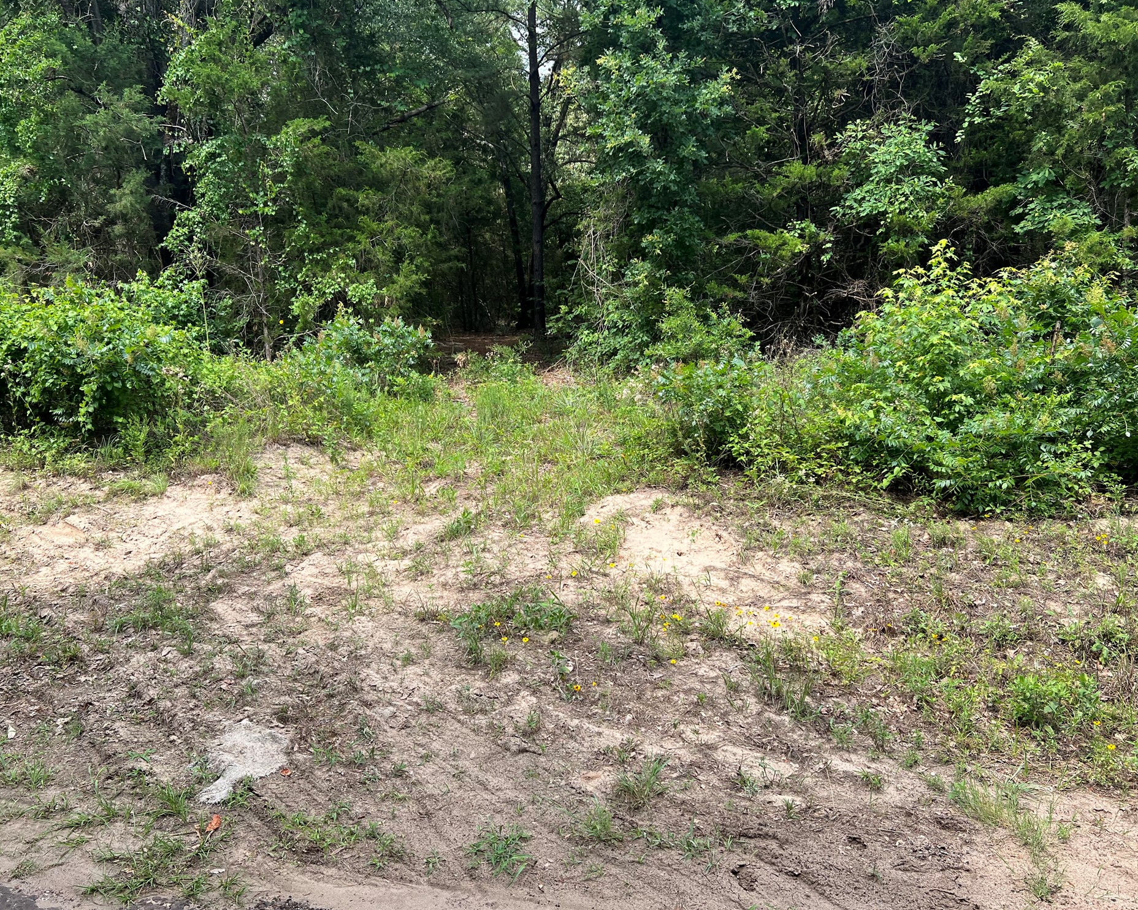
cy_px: 458
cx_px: 549
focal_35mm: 28
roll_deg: +0.4
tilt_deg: -8.1
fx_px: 943
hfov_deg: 62.2
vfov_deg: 51.5
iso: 50
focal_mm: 5.7
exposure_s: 1/924
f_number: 1.5
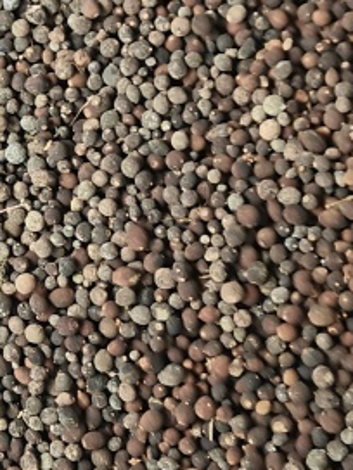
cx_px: -132
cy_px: 162
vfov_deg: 18.5
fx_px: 1441
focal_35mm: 106
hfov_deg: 13.4
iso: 80
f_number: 1.9
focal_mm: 4.94
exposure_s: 1/120
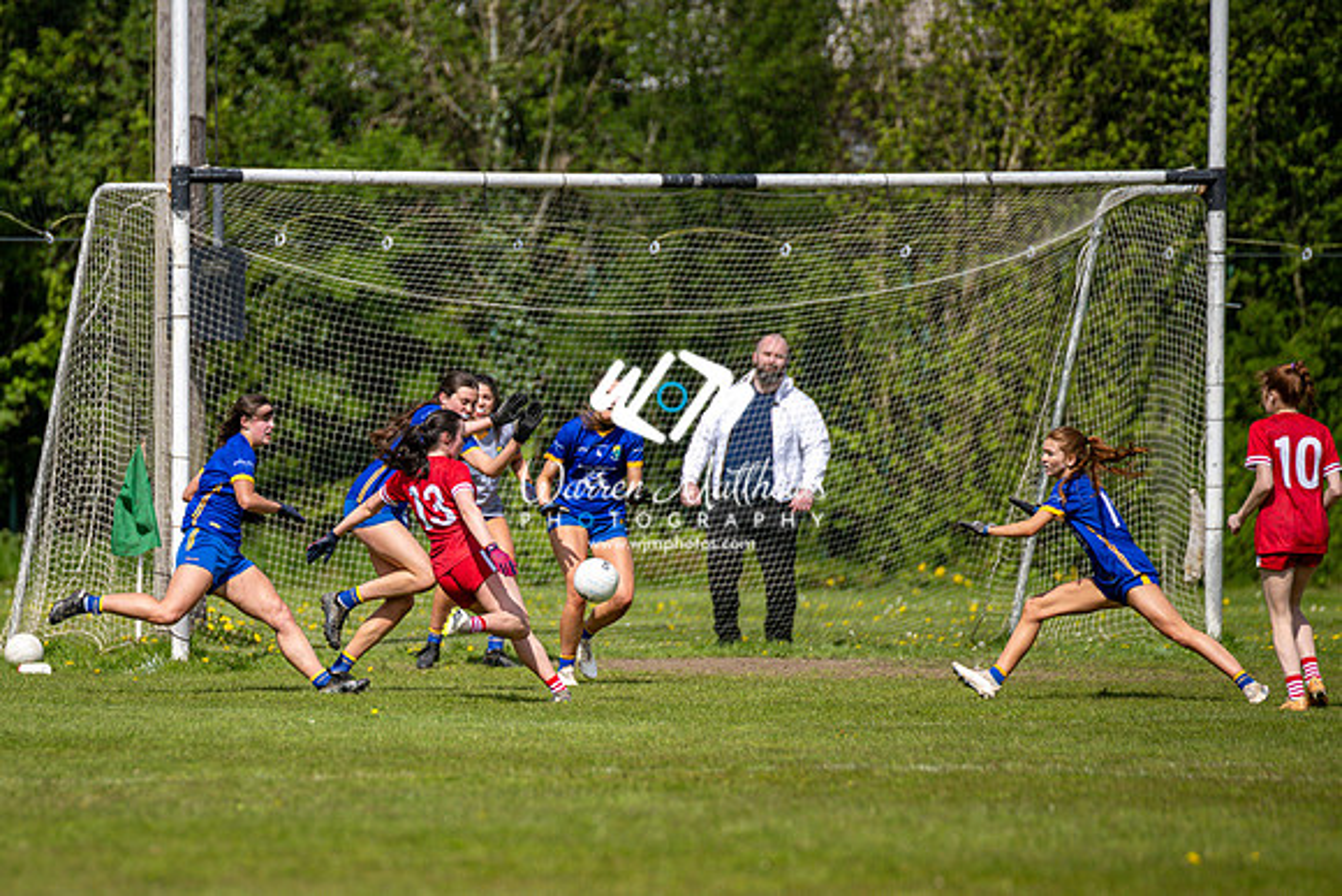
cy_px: 643
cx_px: 379
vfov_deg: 3.2
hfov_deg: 4.8
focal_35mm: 430
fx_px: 16046
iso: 160
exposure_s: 1/6400
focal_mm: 300
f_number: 2.8
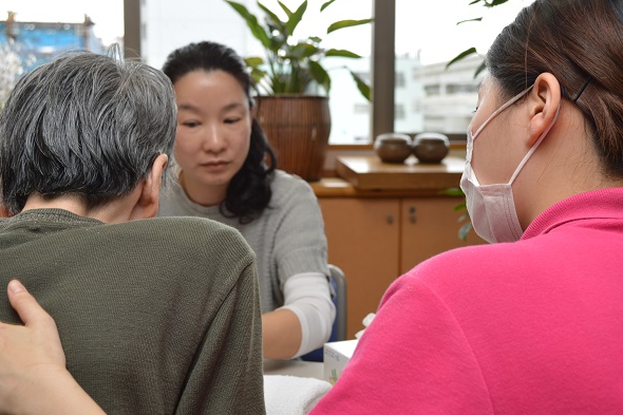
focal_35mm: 52
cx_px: 315
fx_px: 900
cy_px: 208
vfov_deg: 26.0
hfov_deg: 38.2
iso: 100
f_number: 5.6
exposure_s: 1/60
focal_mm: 34
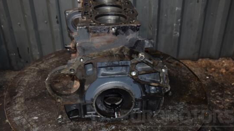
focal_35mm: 42
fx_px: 261
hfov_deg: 48.4
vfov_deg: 28.3
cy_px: 59
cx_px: 112
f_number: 5
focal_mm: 24
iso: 800
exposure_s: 1/60
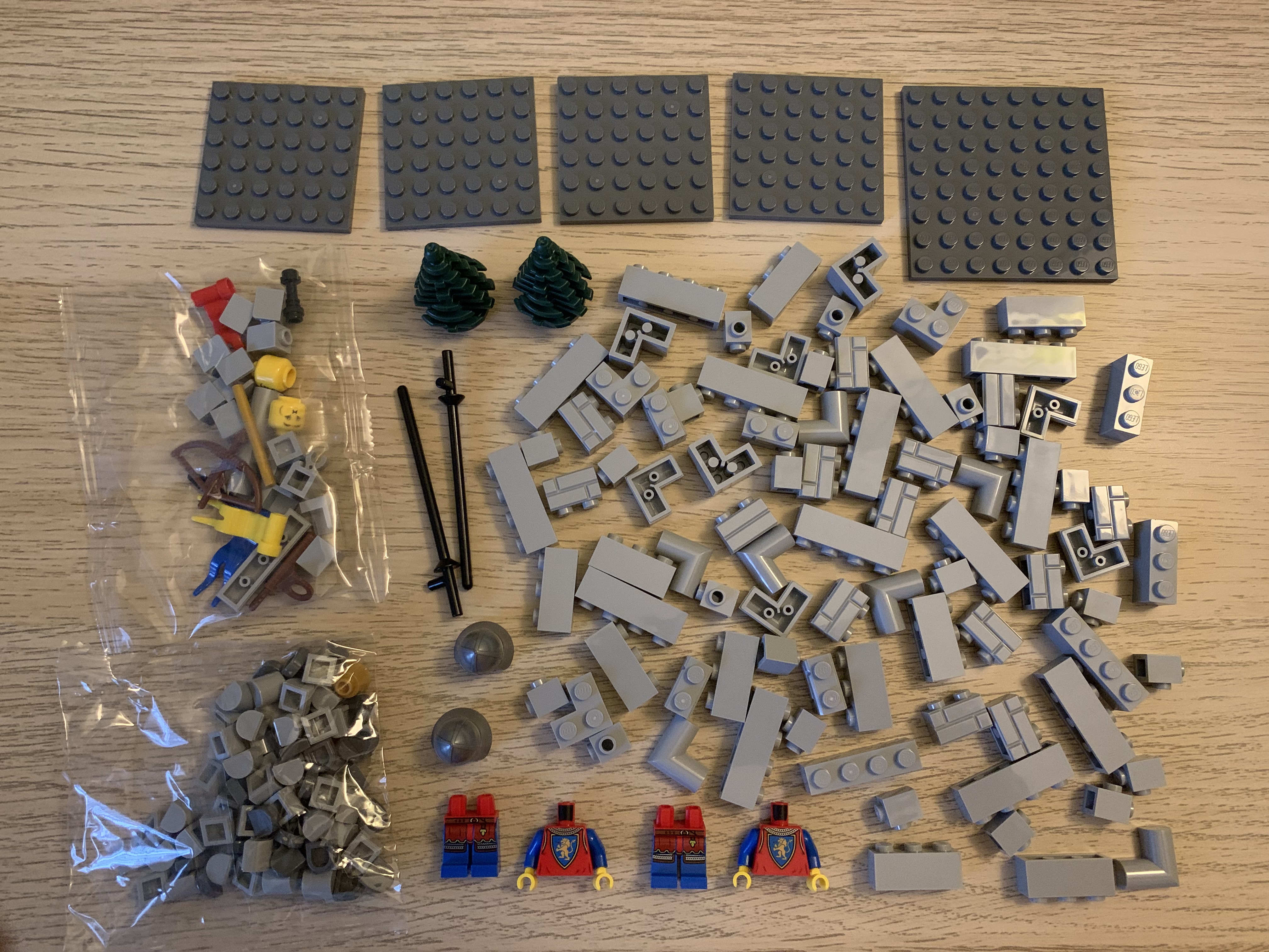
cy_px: 476
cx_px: 634
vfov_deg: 53.1
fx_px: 953
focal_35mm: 26
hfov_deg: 67.3
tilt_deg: -80.0
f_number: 1.8
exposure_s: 1/30
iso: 500
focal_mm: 4.25
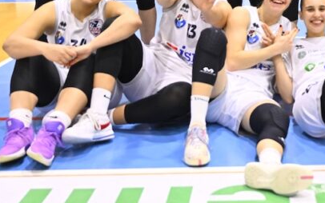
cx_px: 270
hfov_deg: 26.2
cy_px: -17
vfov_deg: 16.5
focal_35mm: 77
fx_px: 682
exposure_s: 1/640
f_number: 2.8
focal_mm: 30
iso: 4000
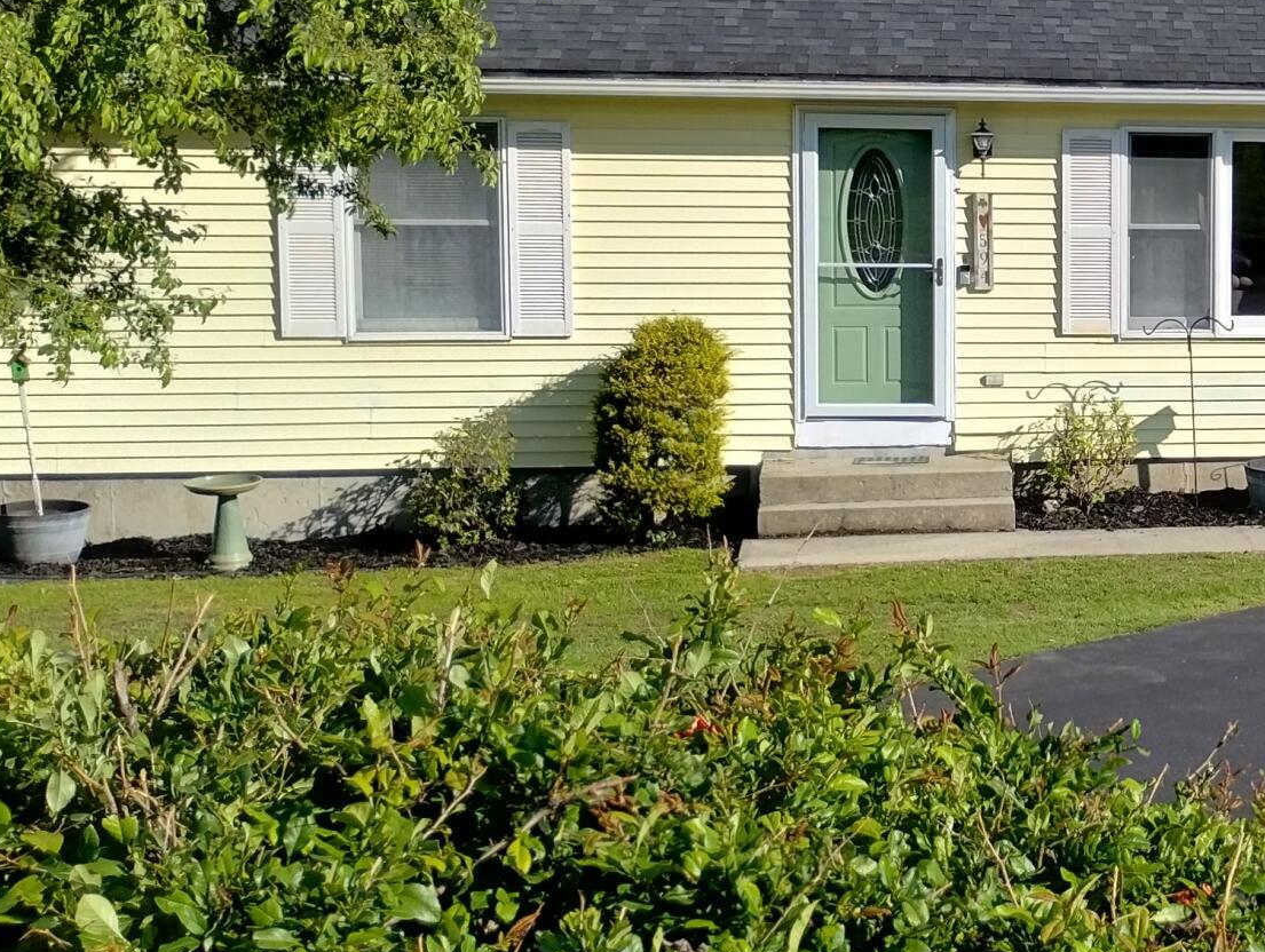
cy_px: 380
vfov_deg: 19.4
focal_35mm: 76
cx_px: 1600
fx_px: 2781
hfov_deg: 23.0
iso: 100
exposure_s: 1/649
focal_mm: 4.27
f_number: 1.8
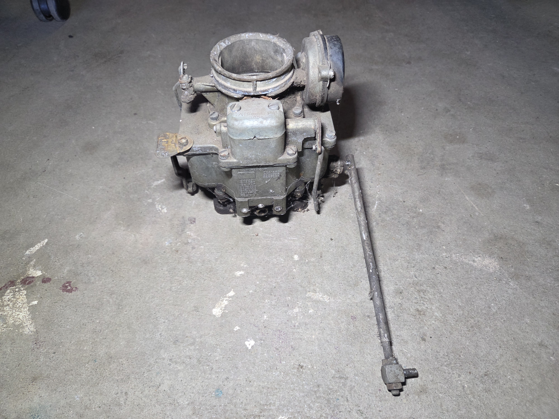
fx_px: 371
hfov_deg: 73.9
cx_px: 280
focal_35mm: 23
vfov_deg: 58.9
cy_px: 210
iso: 160
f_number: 1.8
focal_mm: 5.4
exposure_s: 1/61
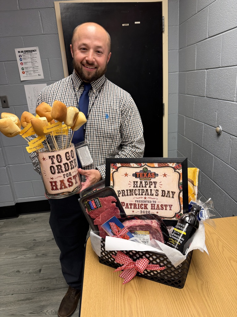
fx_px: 219
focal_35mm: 24
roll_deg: +4.6
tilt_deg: -19.5
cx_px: 118
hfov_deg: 56.8
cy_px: 158
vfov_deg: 71.6
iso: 125
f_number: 1.78
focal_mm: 6.76
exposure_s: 1/120
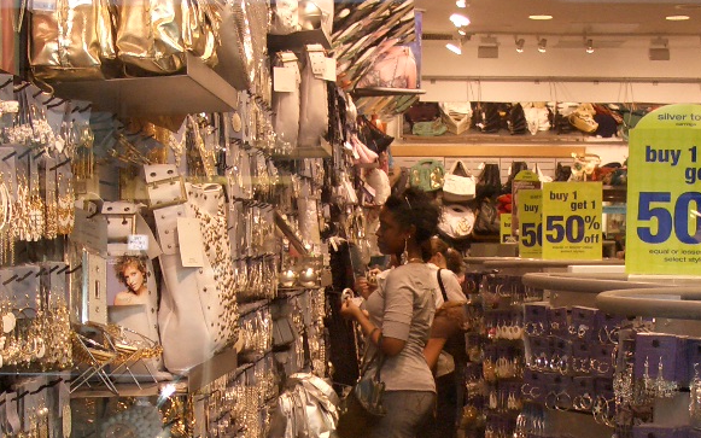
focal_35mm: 77
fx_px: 1471
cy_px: 407
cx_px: 273
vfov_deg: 16.7
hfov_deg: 26.7
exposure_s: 1/60
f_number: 2.8
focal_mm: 7.1
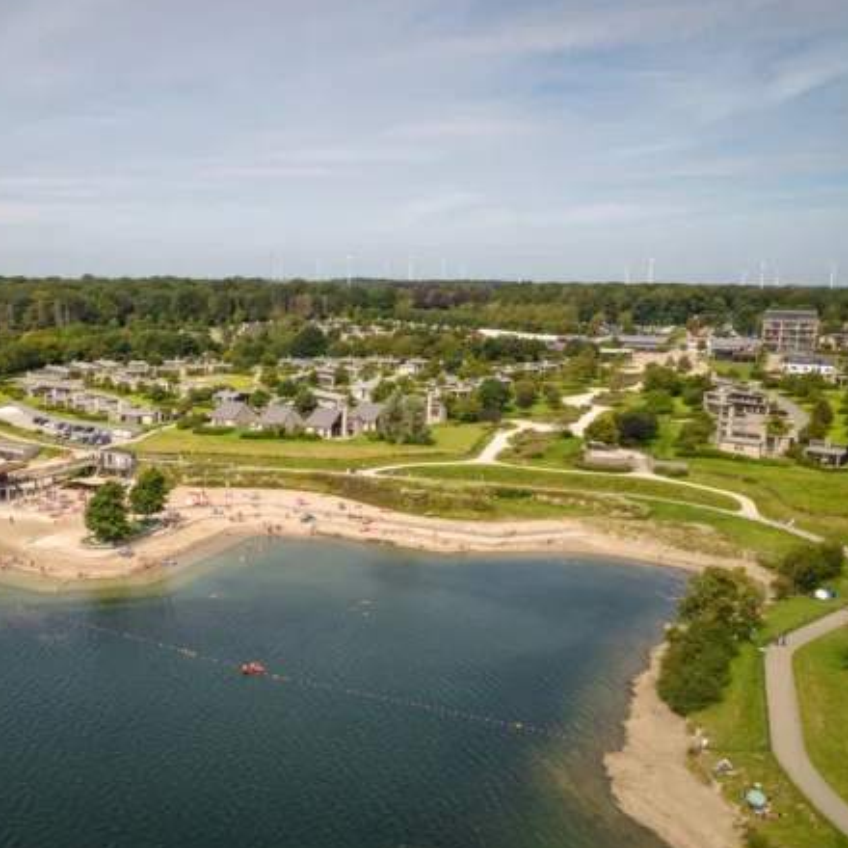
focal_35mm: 34
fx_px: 942
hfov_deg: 46.9
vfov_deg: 48.4
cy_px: 433
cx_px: 224
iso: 100
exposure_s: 1/160
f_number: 2.8
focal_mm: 8.38
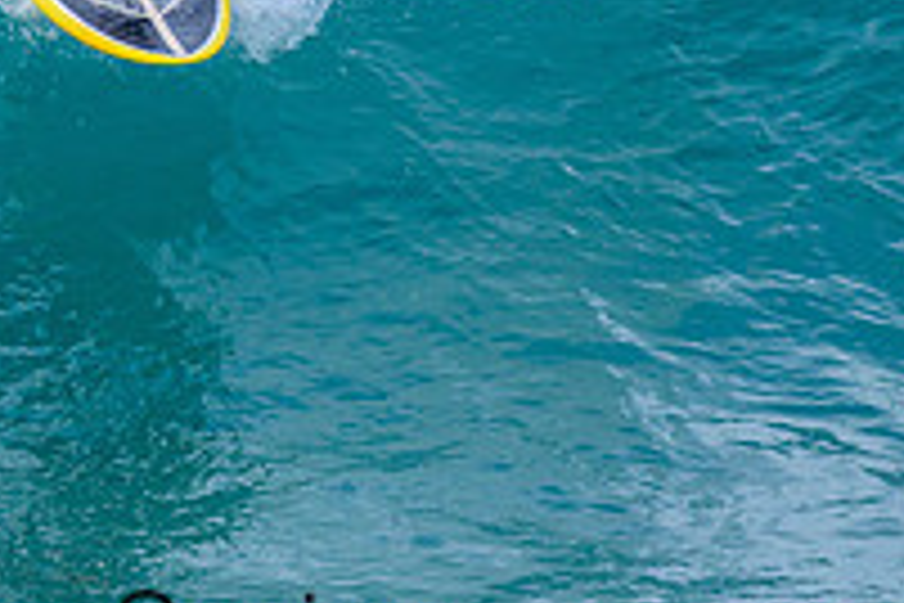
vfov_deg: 0.4
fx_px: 79521
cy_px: 57
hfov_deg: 0.7
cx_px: 136
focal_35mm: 3167
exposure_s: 1/2000
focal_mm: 800
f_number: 6.3
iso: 640
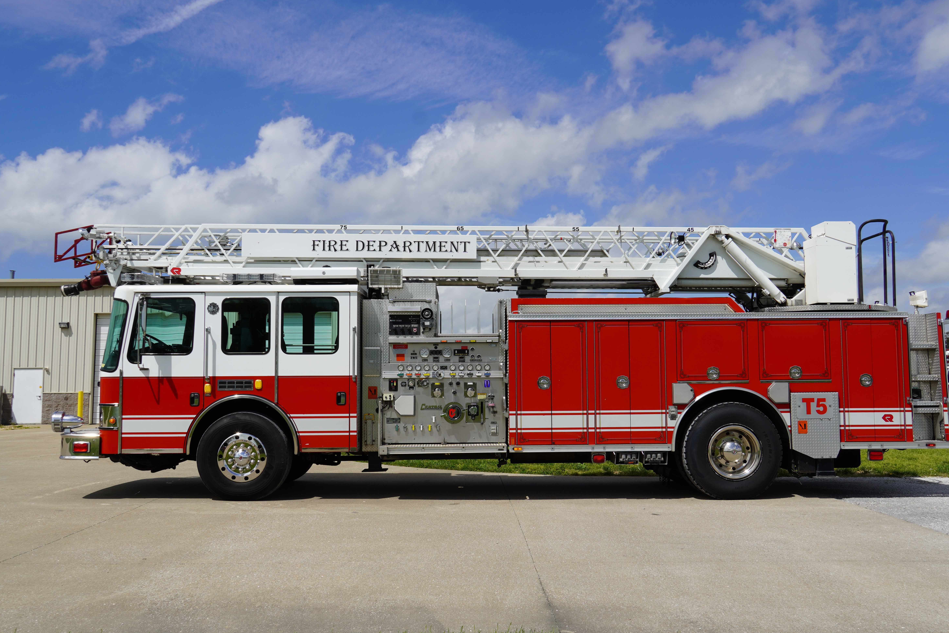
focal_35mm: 36
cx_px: 487
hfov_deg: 53.8
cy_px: 317
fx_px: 936
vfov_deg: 37.3
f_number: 10
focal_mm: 23
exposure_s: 1/320
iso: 100
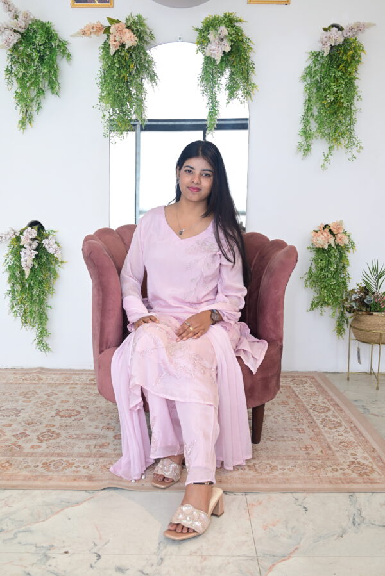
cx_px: 192
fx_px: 561
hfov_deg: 37.9
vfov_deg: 54.4
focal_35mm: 35
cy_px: 288
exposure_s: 1/125
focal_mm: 35
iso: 200
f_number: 5
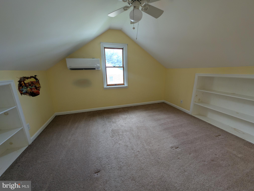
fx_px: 88
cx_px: 127
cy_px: 96
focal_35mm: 12
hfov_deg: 110.5
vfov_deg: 94.6
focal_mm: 2.23
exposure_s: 1/40.8
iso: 37
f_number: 1.95
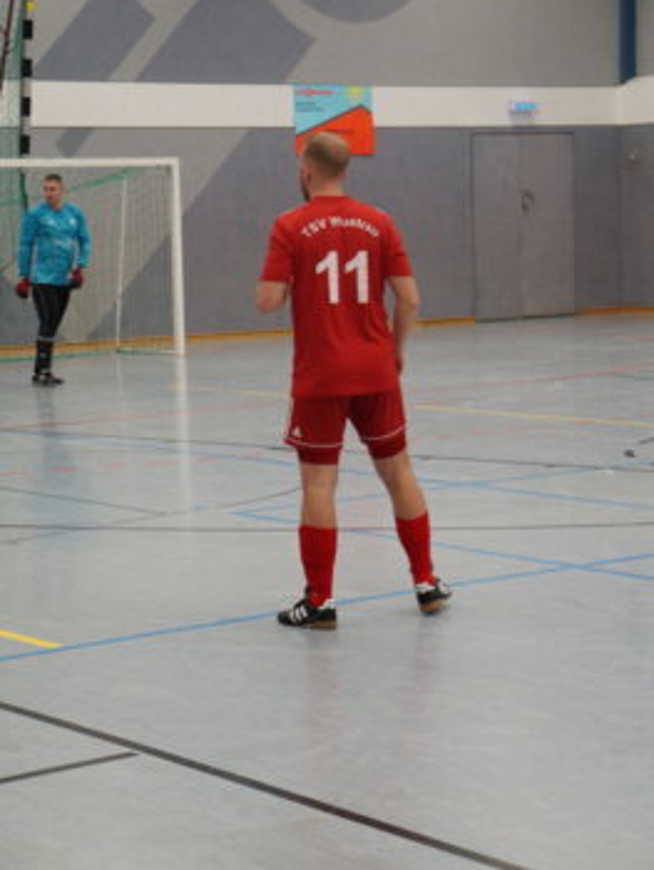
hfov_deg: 16.3
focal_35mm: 91
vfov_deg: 21.6
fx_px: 2278
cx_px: 328
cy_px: 375
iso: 1600
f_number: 5.6
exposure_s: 1/100
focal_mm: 55
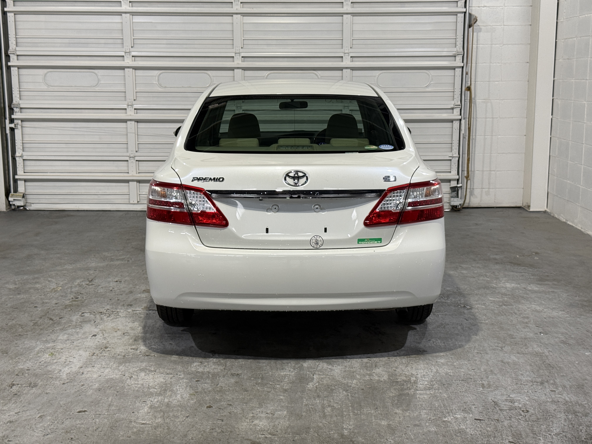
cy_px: 222
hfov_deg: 39.7
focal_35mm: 48
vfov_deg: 30.3
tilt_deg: -9.5
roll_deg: +0.2
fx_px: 821
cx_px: 296
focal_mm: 6.76
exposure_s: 1/60
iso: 80
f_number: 1.78
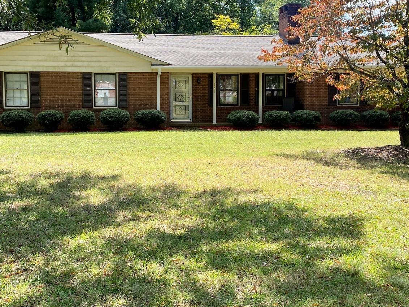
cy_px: 121
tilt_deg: -4.1
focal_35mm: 47
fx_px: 555
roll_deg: +0.1
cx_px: 185
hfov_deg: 40.4
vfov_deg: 30.8
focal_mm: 4.25
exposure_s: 1/772
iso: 32
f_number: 1.8
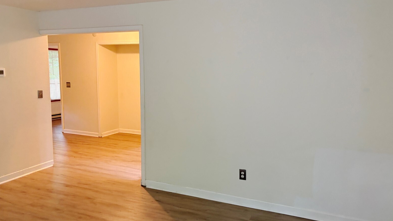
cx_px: 198
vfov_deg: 40.2
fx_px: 302
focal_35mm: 29
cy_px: 106
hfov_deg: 66.1
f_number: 1.6
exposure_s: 1/60
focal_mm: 5.96
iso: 320
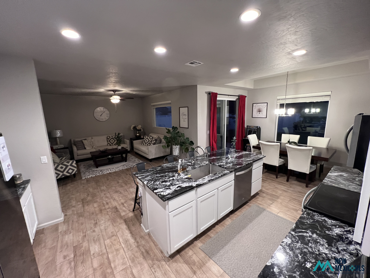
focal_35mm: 13
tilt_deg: -9.9
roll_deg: +1.3
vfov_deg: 89.9
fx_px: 139
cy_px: 139
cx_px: 185
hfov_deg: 106.2
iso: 400
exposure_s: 1/60
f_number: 1.8
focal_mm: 1.57
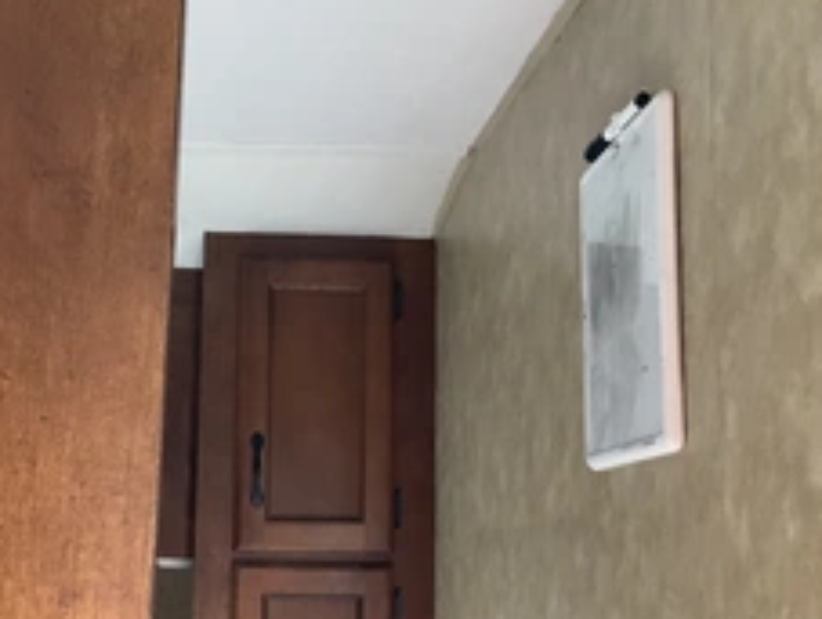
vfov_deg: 28.6
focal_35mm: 51
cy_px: 376
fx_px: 1213
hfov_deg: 37.3
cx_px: 322
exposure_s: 1/60
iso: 160
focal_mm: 3
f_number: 1.8
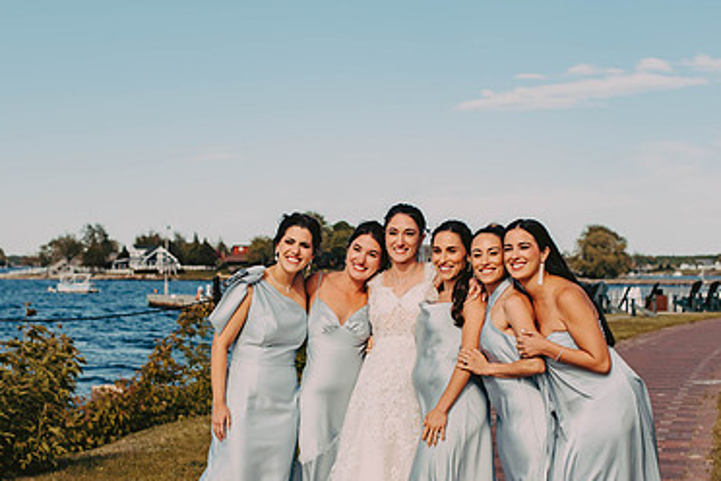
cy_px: 290
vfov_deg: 17.5
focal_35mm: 78
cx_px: 339
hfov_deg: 26.0
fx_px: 1562
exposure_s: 1/4000
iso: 200
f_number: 4
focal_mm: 50
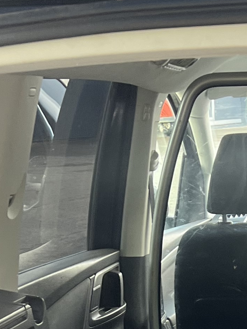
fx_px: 1066
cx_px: 311
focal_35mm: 112
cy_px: 524
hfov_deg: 12.8
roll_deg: -0.4
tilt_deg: -22.8
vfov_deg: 15.8
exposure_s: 1/115
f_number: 1.5
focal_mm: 5.7
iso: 125
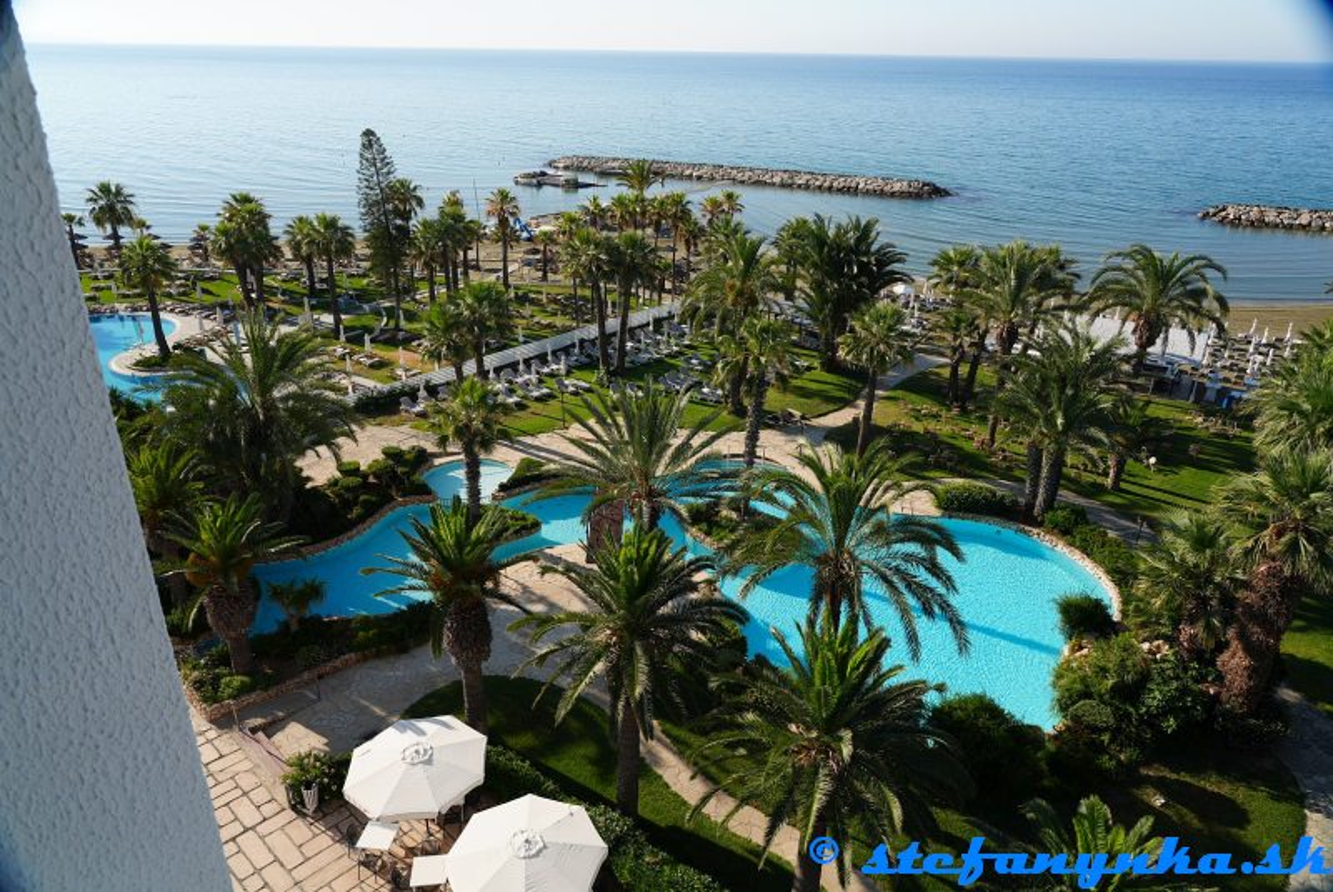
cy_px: 446
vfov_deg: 53.2
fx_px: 889
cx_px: 666
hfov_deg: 73.7
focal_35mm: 24
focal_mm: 24
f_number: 9
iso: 100
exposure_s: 1/60
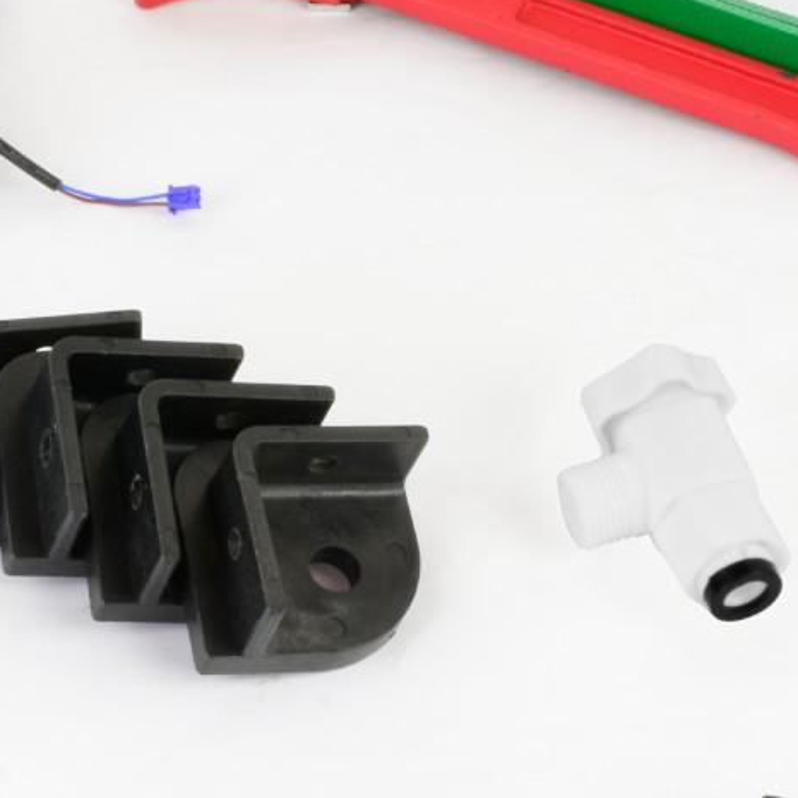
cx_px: 146
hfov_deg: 13.3
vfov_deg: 13.3
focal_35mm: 131
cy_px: 348
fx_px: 3417
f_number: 29
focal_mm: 30
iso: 125
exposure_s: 1
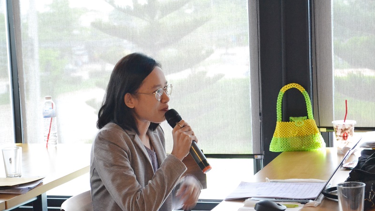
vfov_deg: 13.8
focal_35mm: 88
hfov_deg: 24.3
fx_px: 870
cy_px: 116
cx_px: 187
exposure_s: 1/50
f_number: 5.6
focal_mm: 55
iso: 3200
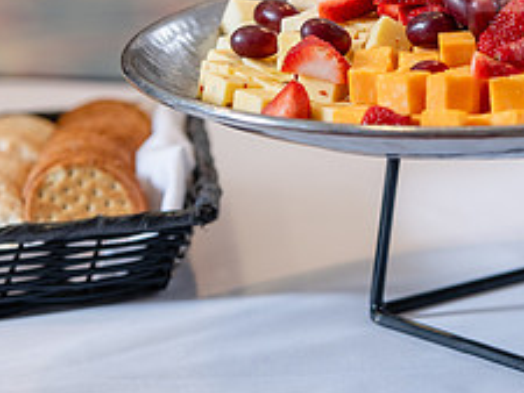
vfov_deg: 4.9
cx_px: 405
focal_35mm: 302
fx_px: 4574
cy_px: 99
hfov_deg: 6.6
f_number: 3.5
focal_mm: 122
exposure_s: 1/160
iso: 320
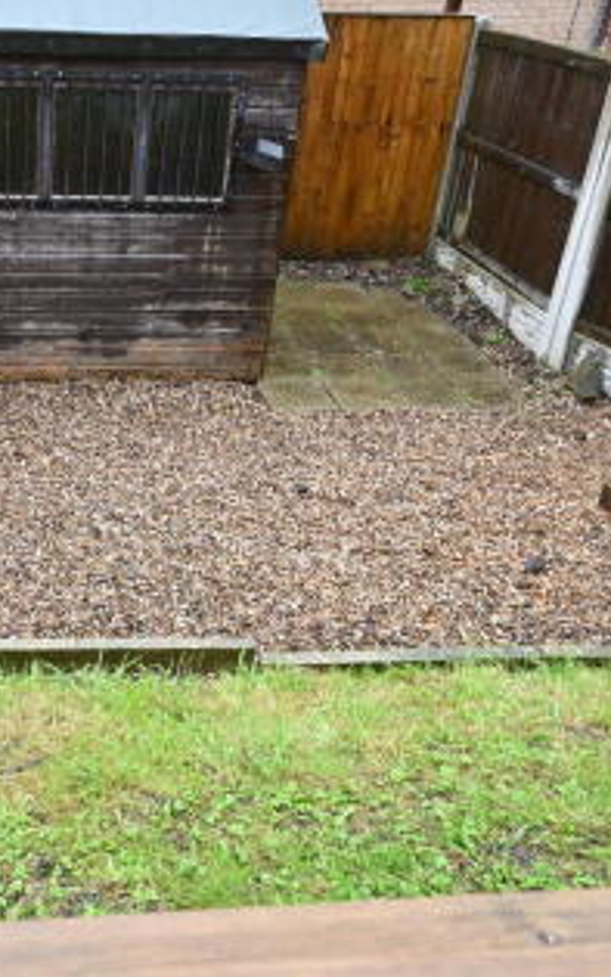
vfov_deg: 52.7
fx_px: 985
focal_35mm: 37
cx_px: 71
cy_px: 488
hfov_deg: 32.9
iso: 1000
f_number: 5.6
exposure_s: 1/640
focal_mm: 16
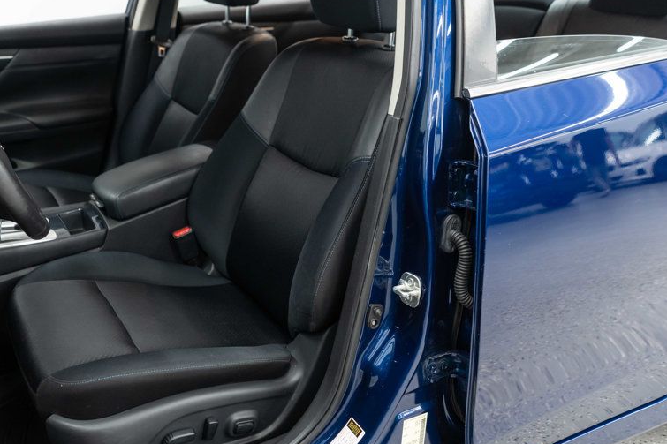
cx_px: 268
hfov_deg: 50.4
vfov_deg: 34.9
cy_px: 176
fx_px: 704
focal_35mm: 38
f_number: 3.2
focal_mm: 28
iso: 1250
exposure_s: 1/60
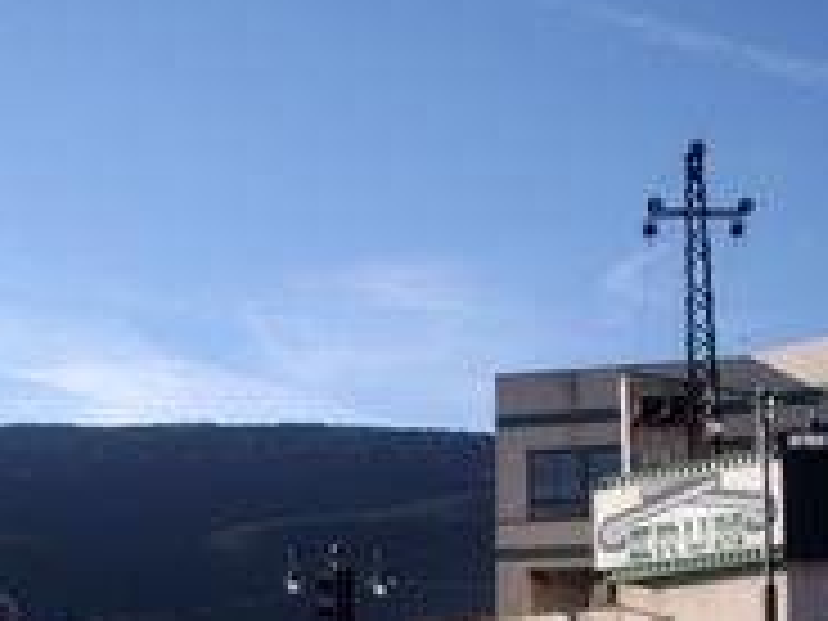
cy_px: 626
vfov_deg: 14.7
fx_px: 2368
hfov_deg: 19.6
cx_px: 140
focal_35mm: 99
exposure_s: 1/400
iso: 64
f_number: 4.3
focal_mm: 6.2
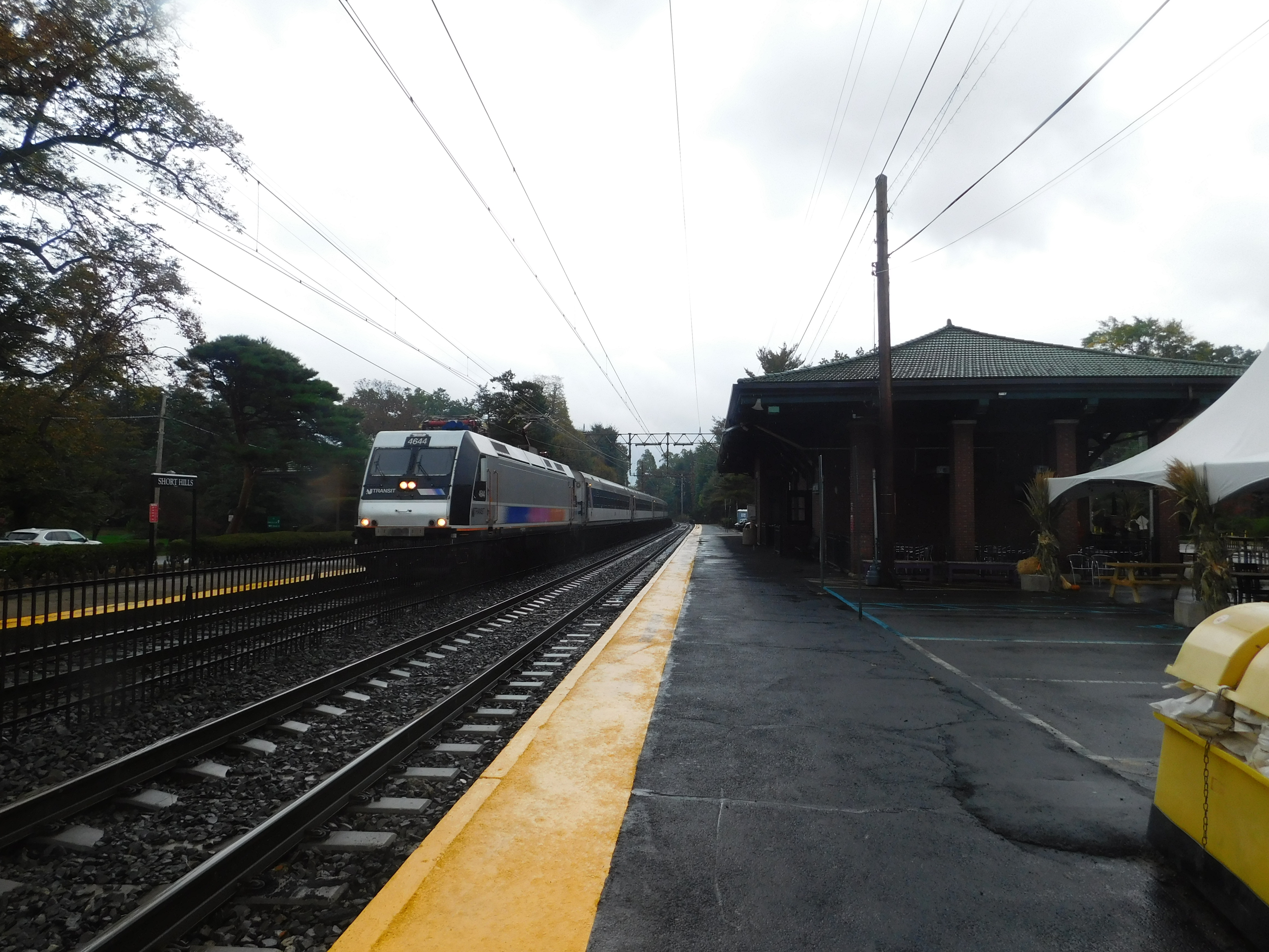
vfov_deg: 58.9
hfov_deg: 73.9
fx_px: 843
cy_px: 476
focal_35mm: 23
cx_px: 634
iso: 125
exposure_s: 1/640
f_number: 3
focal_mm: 4
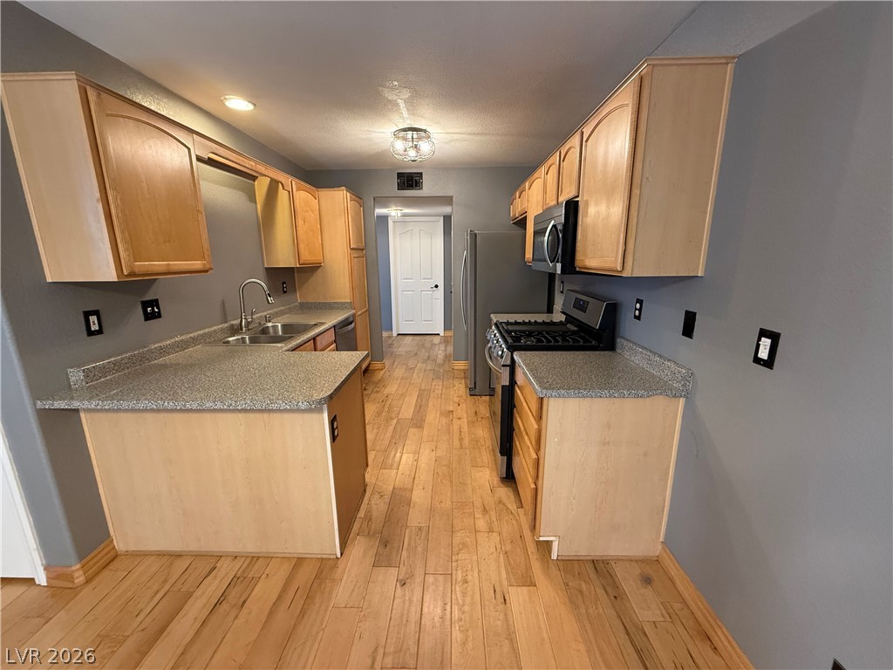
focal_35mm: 14
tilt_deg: -11.6
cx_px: 446
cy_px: 335
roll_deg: +0.0
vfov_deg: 85.7
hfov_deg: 102.1
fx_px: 361
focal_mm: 2.22
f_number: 2.2
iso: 400
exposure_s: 1/60
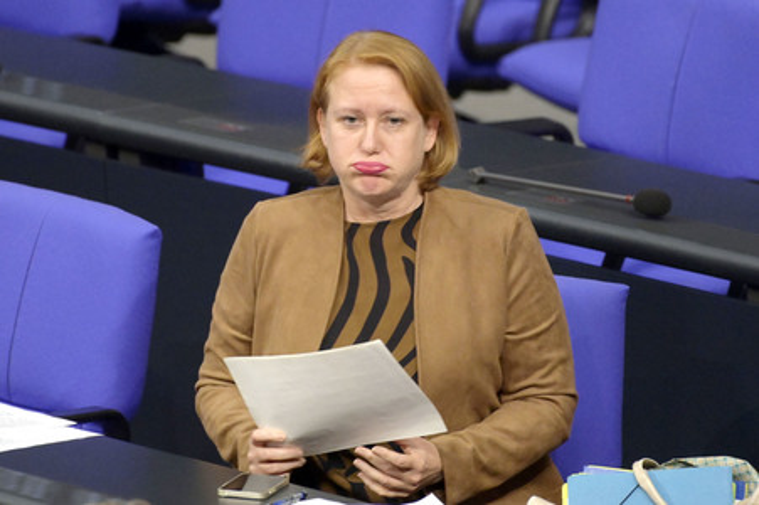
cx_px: 380
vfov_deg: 2.7
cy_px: 252
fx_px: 10534
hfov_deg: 4.1
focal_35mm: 500
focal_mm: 500
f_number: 5.6
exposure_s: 1/320
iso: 10000
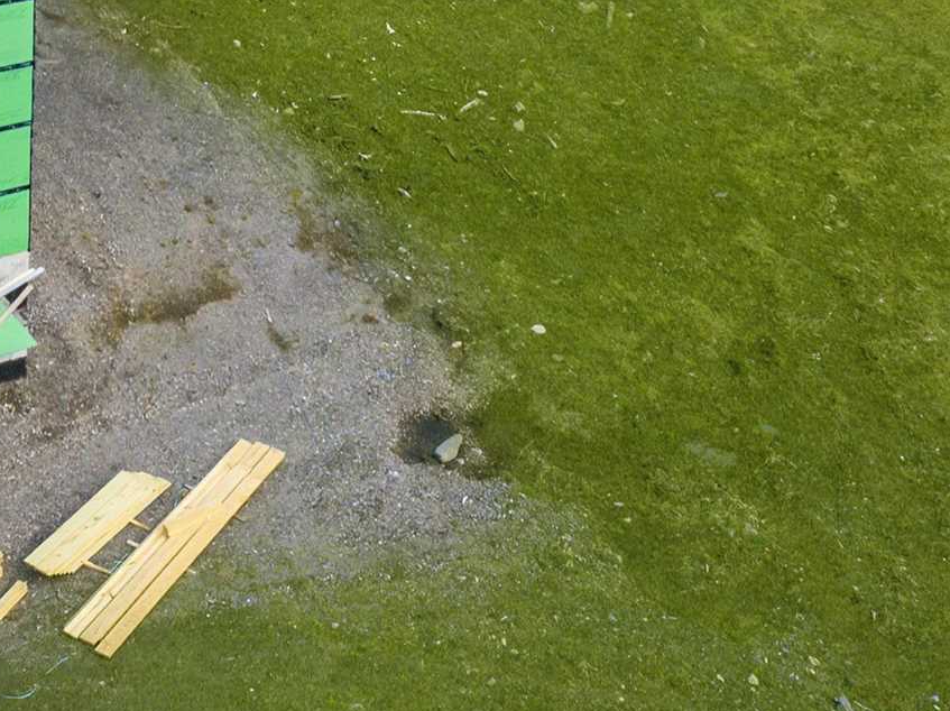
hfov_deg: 21.1
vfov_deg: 15.3
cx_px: -162
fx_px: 2386
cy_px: -452
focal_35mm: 87
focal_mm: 12.3
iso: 310
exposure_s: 1/1000
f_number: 2.8
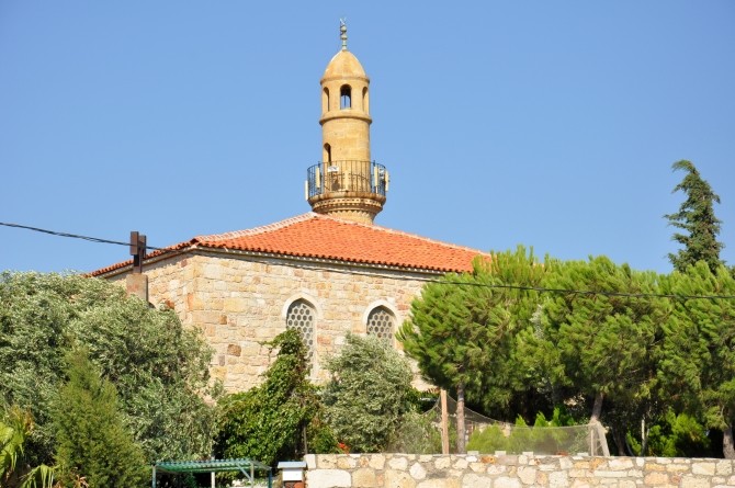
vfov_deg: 11.4
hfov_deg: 17.1
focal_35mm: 120
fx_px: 2447
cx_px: 368
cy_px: 244
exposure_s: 1/320
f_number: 9
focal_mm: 80
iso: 200
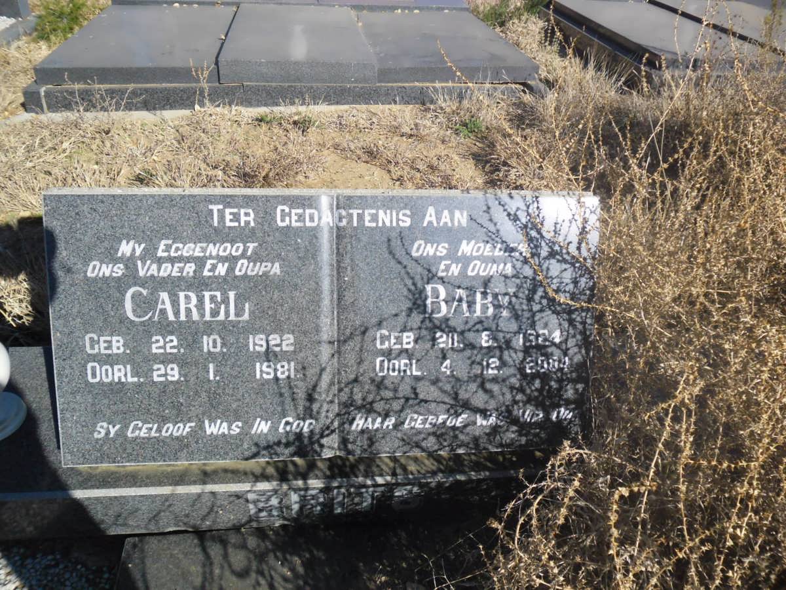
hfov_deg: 65.3
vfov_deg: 51.4
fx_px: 613
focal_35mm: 27
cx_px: 393
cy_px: 295
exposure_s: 1/899
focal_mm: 4.9
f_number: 3.5
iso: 80
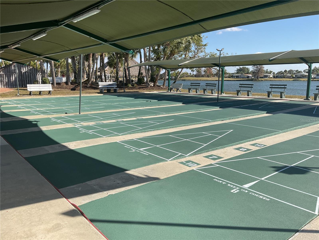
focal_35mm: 29
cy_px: 120
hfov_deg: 61.7
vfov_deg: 48.2
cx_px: 160
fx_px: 267
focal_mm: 3
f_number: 1.8
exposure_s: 1/1786
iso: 16
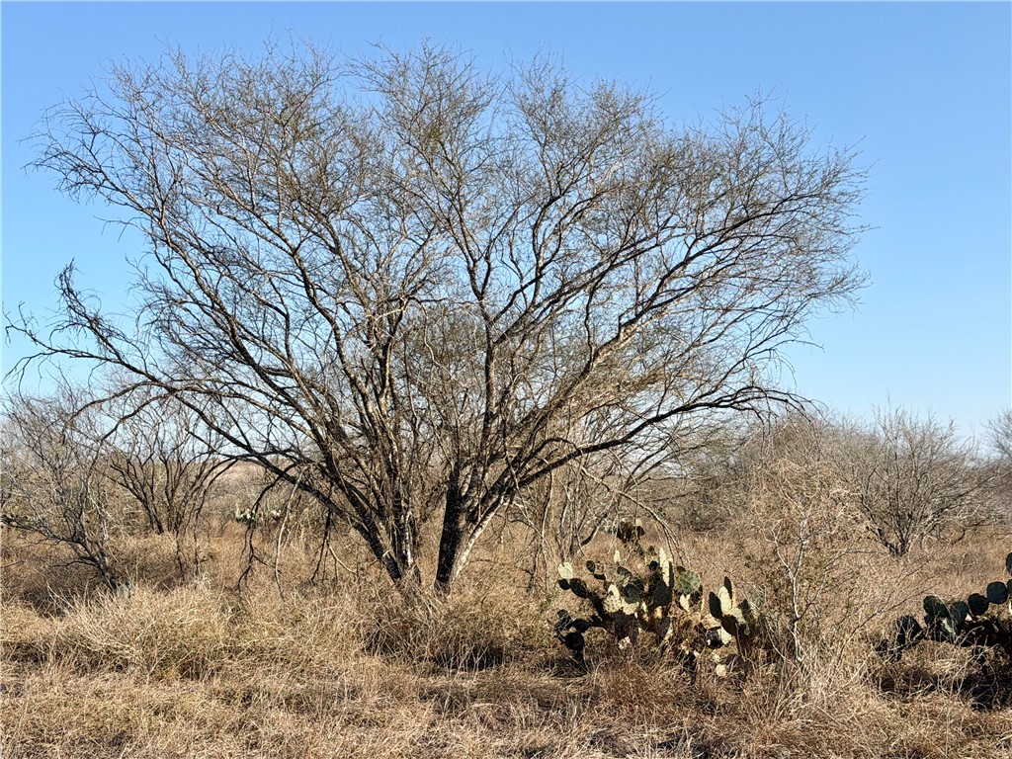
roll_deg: +0.8
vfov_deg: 30.3
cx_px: 506
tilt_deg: +5.3
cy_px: 380
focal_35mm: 48
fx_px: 1403
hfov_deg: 39.7
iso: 64
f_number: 1.78
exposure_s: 1/3704
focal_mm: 6.76
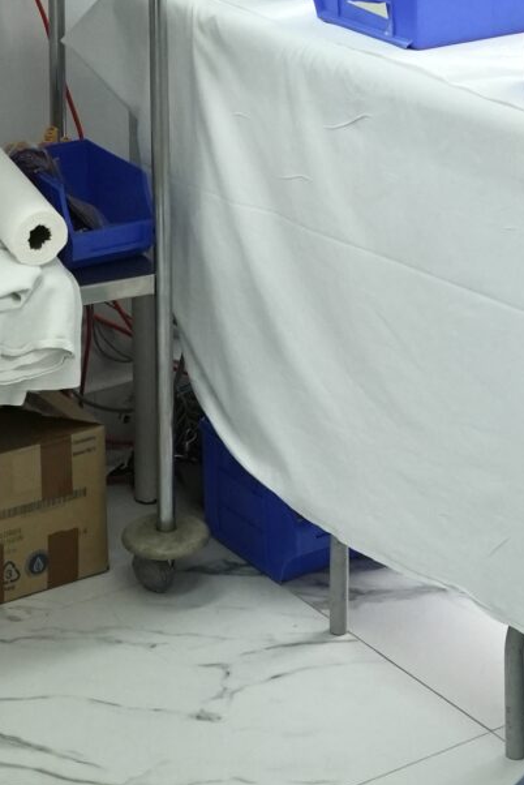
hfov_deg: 13.4
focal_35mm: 102
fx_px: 2224
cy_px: -379
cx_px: 351
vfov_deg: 17.9
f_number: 6.3
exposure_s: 1/250
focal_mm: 24
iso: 1250
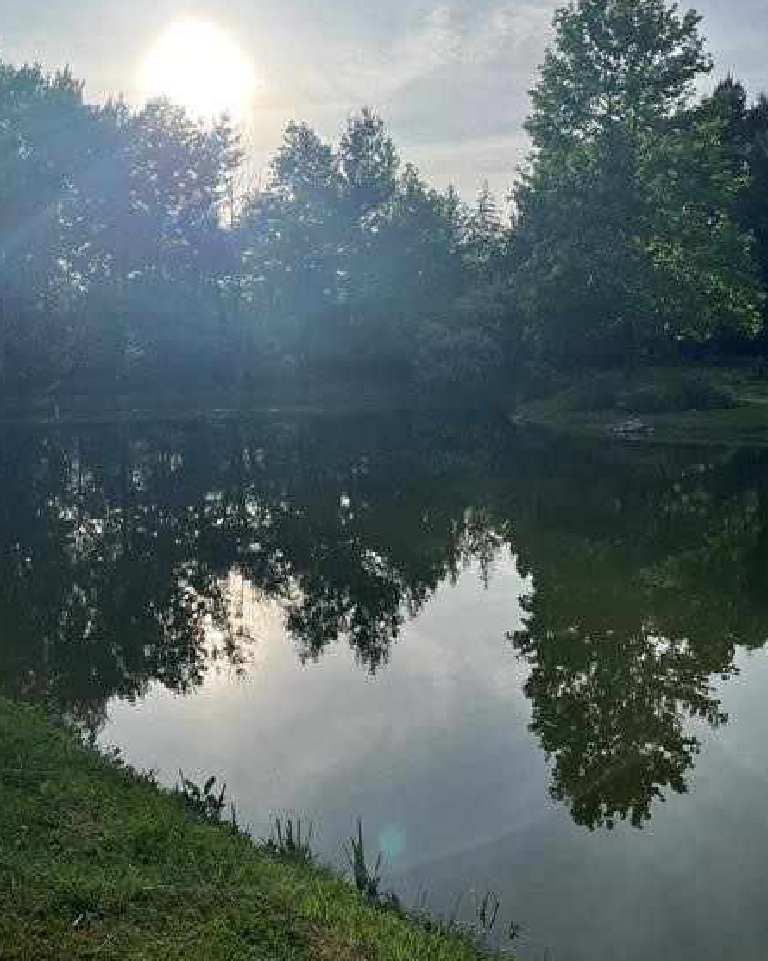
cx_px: 295
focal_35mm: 35
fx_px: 995
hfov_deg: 41.9
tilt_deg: -6.3
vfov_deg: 51.5
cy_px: 450
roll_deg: +1.1
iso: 50
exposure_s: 1/5848
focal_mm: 5.1
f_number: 1.6
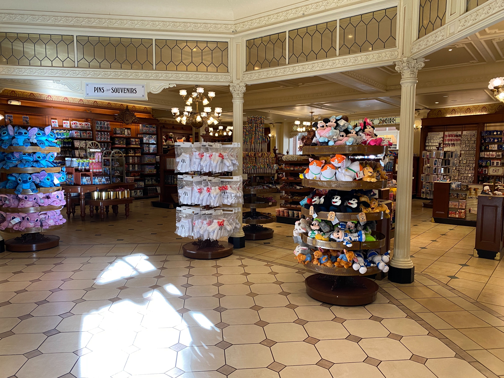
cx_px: 252
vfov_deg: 53.1
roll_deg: +0.3
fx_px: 379
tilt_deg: -4.7
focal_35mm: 26
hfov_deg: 67.3
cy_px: 189
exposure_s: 1/60
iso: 80
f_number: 1.8
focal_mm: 4.25
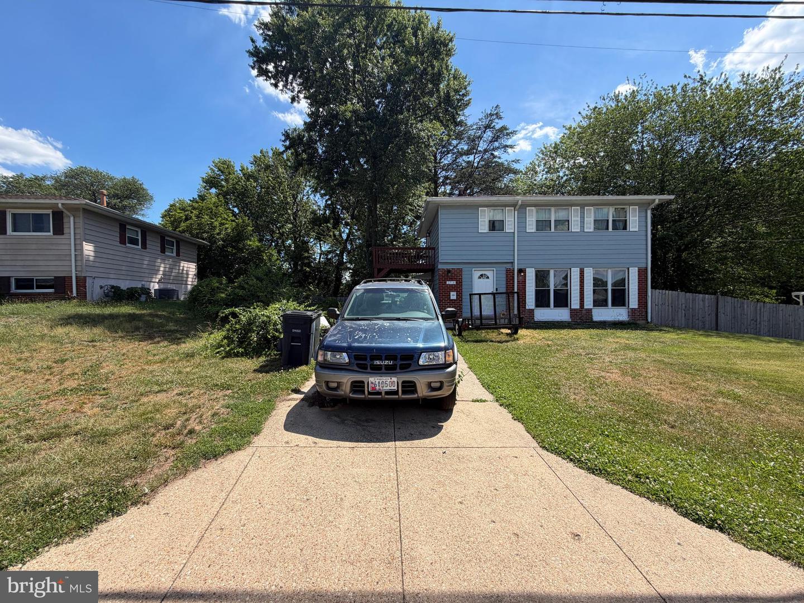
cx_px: 402
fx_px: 325
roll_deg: +0.4
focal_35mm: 14
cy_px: 302
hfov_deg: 102.1
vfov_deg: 85.7
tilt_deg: -0.9
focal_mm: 2.22
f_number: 2.2
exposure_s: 1/820
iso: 20
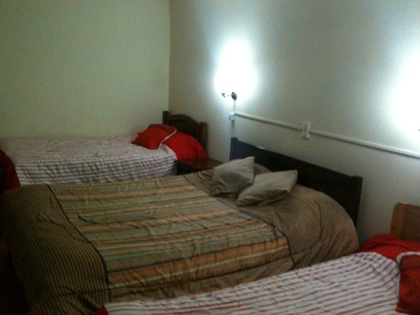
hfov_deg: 52.6
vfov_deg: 40.7
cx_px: 210
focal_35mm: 35
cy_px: 158
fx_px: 425
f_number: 2.8
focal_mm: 3.85
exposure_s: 1/15
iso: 400
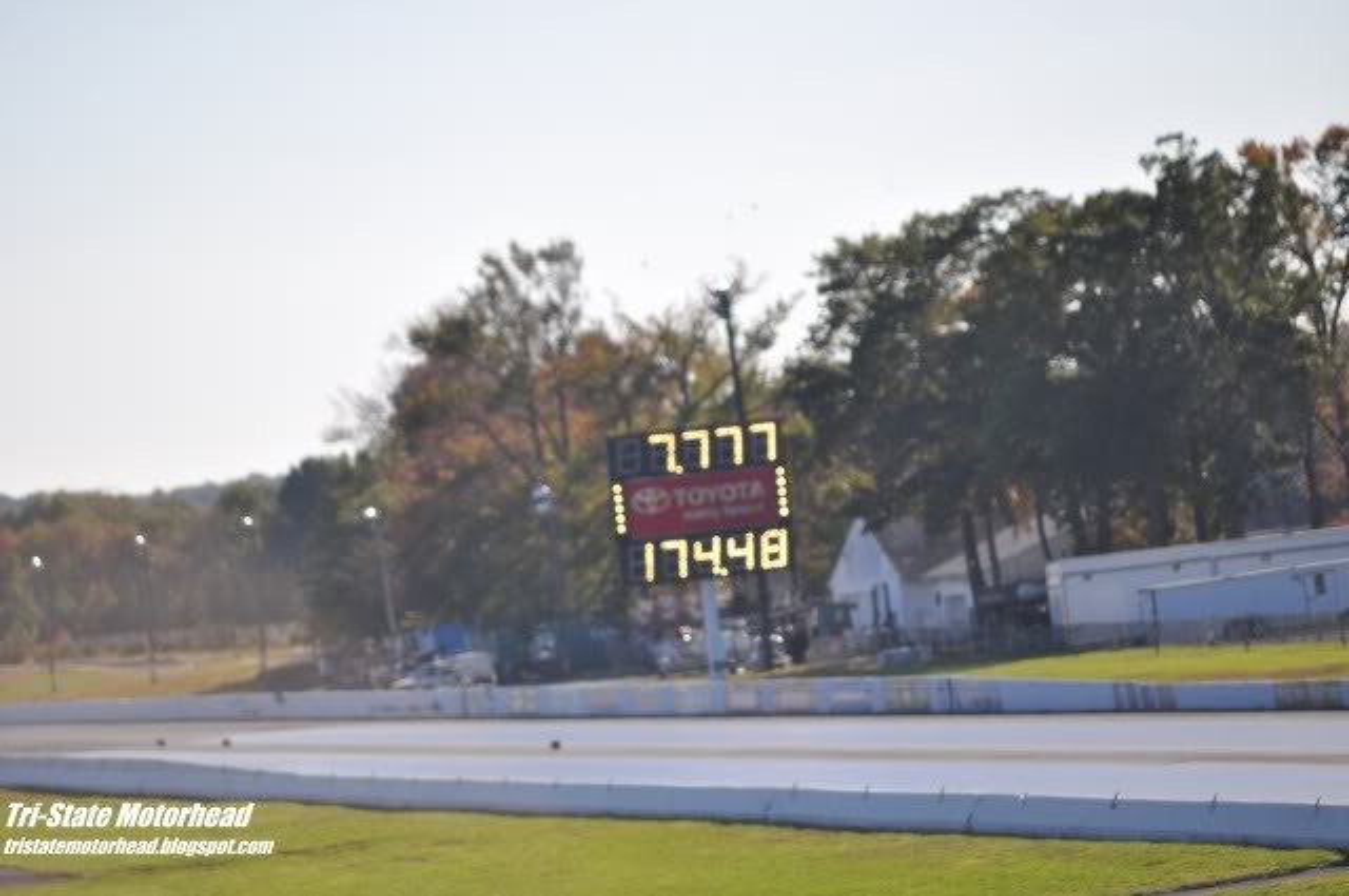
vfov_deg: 4.8
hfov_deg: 7.2
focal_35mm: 285
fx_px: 10666
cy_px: 448
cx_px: 674
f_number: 6.3
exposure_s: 1/1600
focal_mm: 190
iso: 400
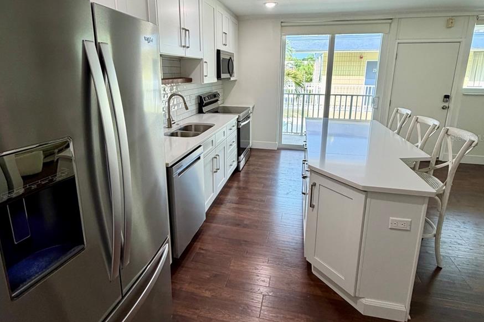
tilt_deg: -14.1
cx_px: 240
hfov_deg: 84.0
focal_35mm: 20
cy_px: 137
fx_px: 269
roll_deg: +0.5
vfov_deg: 61.6
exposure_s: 1/120
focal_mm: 2.22
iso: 200
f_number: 2.2
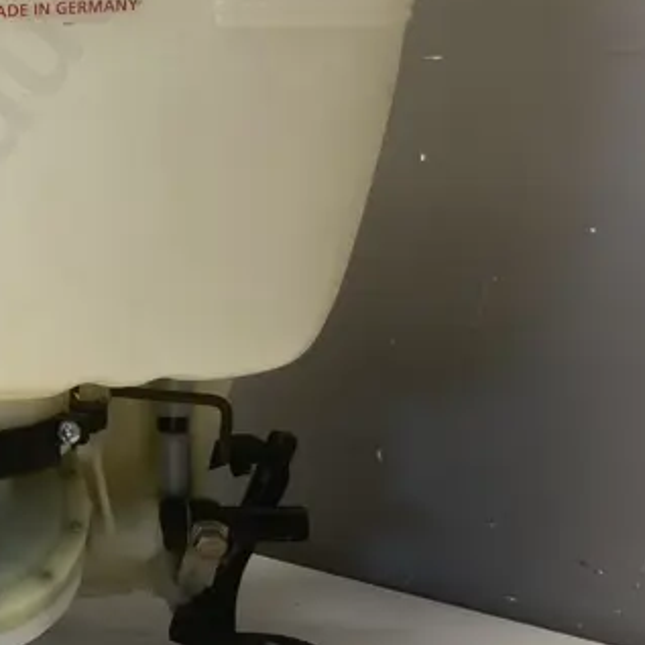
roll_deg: +0.0
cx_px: -75
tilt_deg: -5.8
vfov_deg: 21.5
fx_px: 1686
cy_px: 201
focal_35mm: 80
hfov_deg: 20.6
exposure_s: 1/50
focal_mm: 3.99
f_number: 1.8
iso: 50
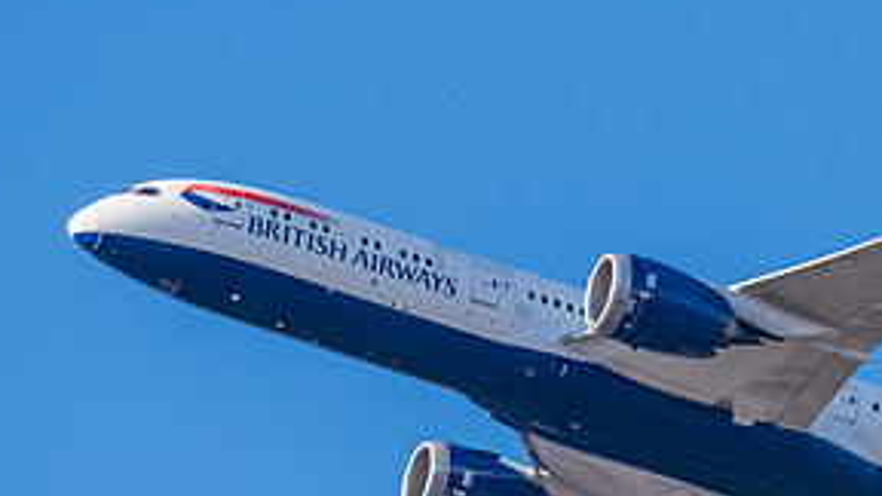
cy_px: 179
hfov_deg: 1.6
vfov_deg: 0.9
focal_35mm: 1316
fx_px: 30777
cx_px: 725
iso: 800
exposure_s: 1/2000
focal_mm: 450
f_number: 7.1
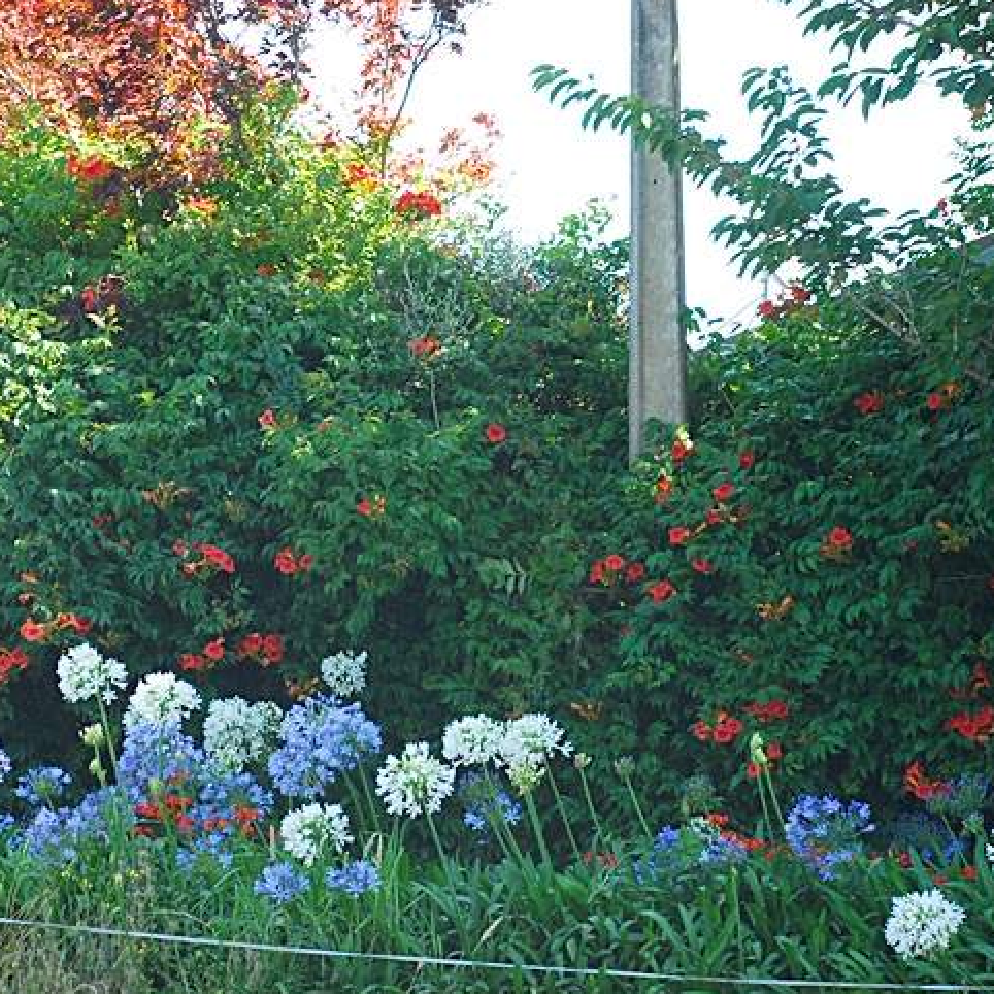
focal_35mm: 140
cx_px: 423
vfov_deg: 12.5
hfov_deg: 12.5
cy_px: 546
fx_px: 4548
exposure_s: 1/200
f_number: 5.3
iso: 400
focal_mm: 66
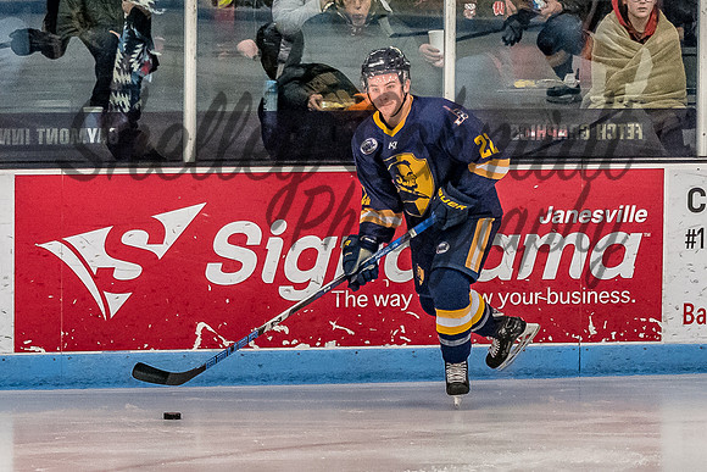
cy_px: 235
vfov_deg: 4.7
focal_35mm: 291
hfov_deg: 7.1
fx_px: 5709
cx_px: 408
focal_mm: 86
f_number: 3.2
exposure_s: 1/800
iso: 2500
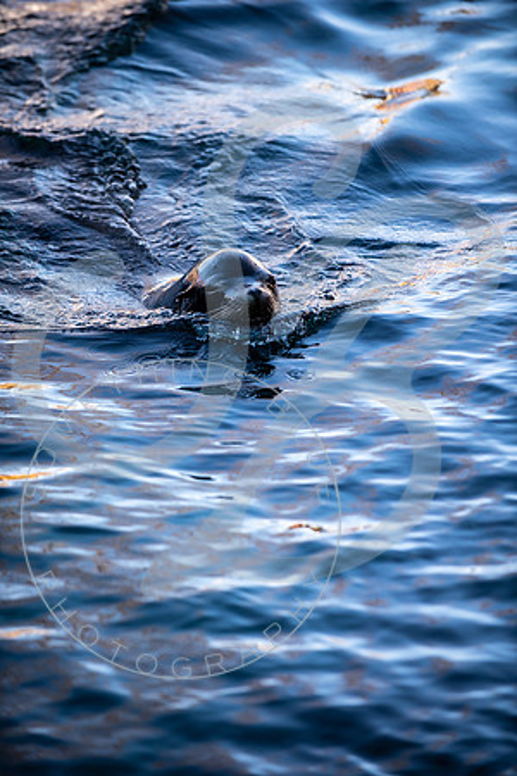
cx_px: 258
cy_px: 388
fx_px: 4308
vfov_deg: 10.3
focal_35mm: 200
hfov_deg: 6.9
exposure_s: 1/500
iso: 200
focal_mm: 200
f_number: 2.8
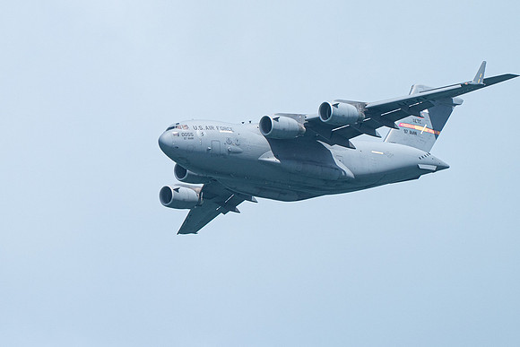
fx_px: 11392
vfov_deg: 1.7
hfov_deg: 2.6
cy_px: 174
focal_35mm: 789
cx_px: 180
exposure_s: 1/1250
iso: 640
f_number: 10
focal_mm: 400
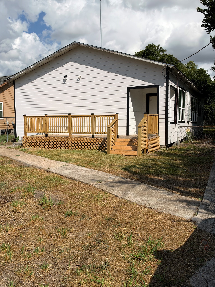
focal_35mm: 31
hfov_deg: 45.4
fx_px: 257
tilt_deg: -4.2
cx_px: 108
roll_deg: +0.6
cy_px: 144
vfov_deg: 58.4
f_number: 1.8
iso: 80
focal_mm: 6.93
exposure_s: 1/9901
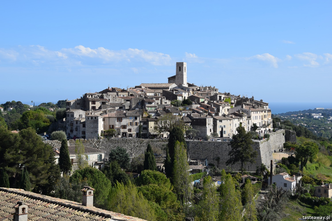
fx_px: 553
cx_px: 166
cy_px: 110
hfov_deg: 33.4
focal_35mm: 60
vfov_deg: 22.6
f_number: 10
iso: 200
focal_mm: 40
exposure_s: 1/400
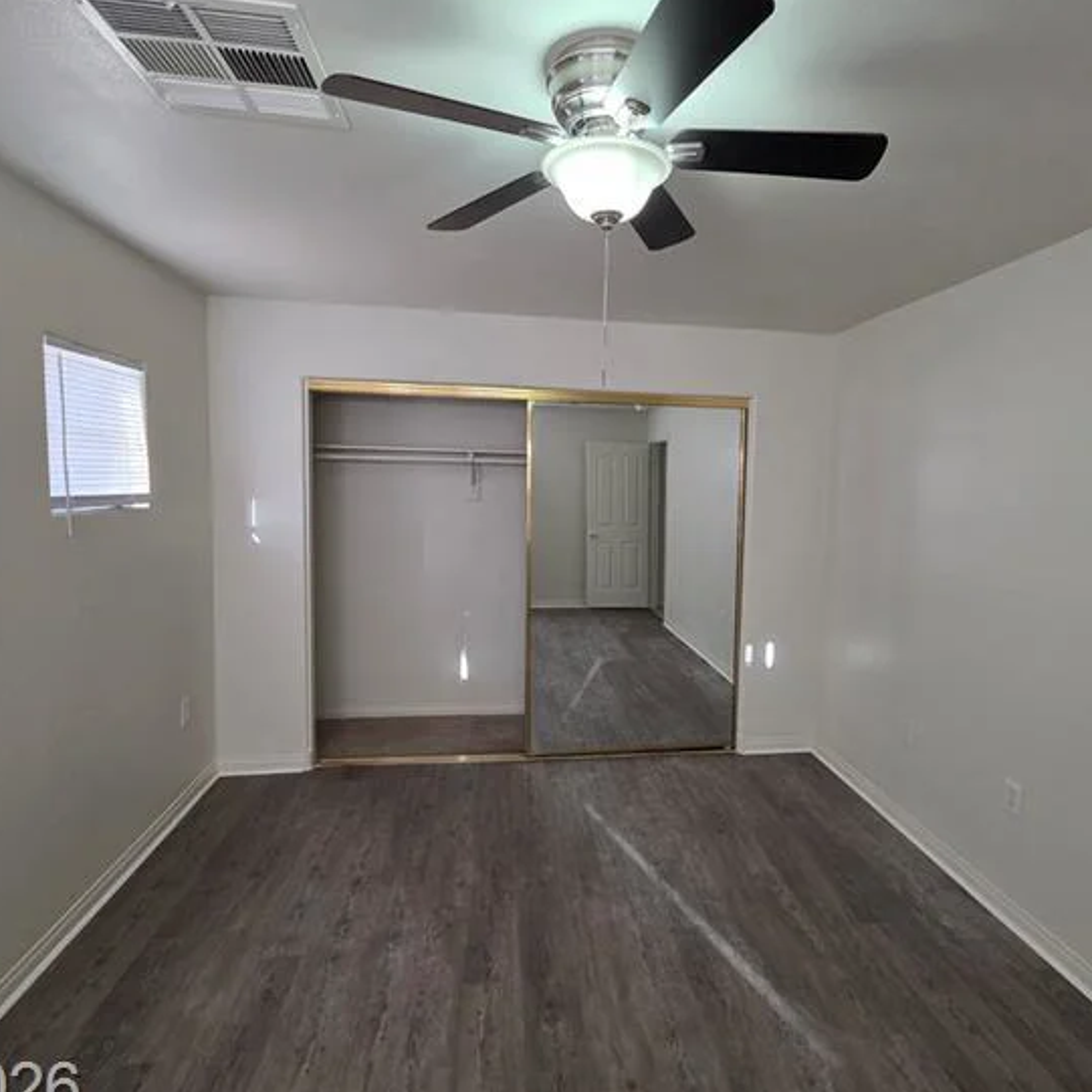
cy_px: 529
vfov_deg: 83.9
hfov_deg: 83.8
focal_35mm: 17
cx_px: 583
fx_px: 607
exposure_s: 1/120
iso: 160
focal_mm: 2.2
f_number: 1.9
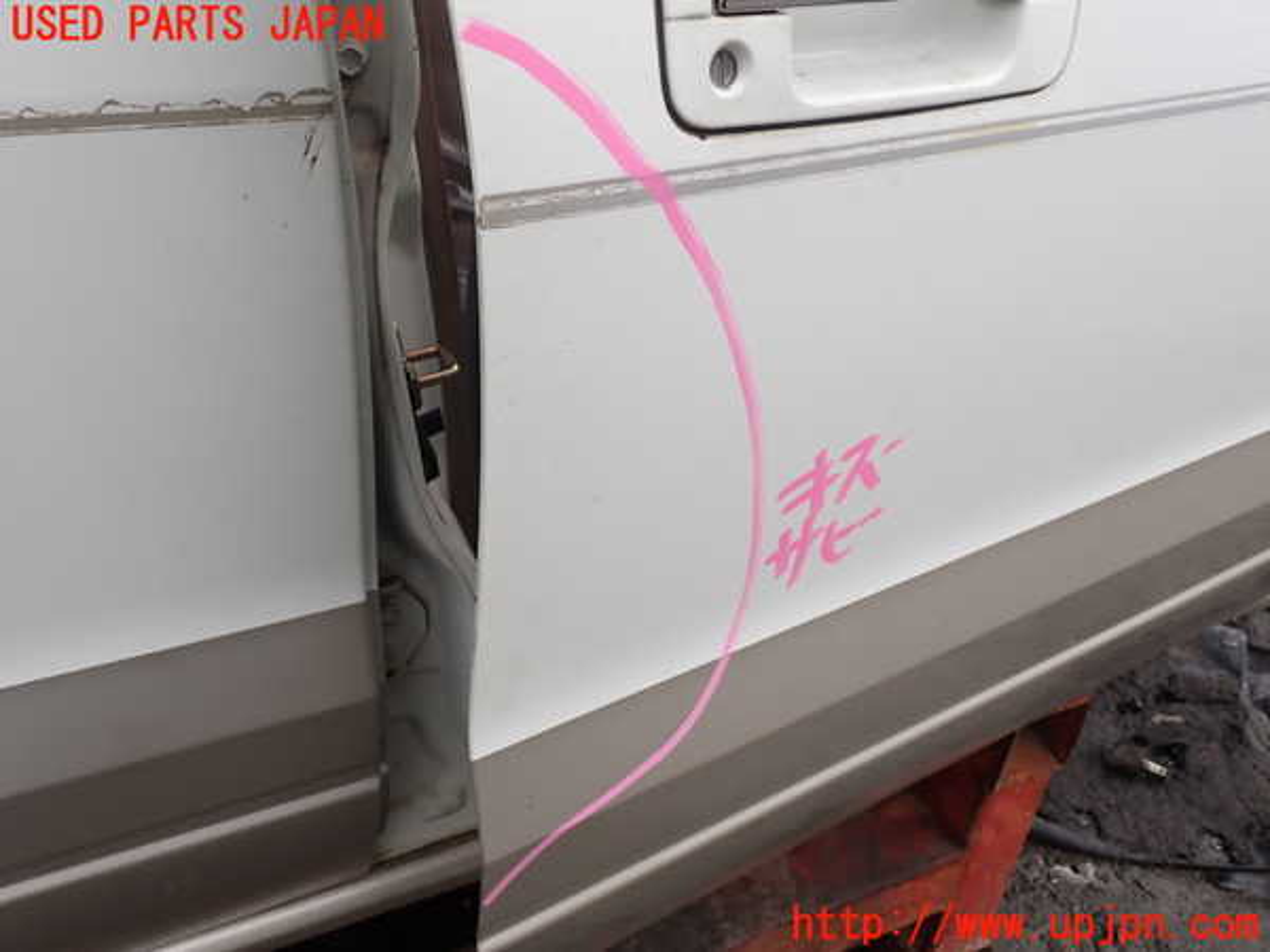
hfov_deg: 60.0
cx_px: 635
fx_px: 1101
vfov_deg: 46.8
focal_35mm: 30
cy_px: 476
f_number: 3.2
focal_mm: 5.4
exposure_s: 1/200
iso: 100
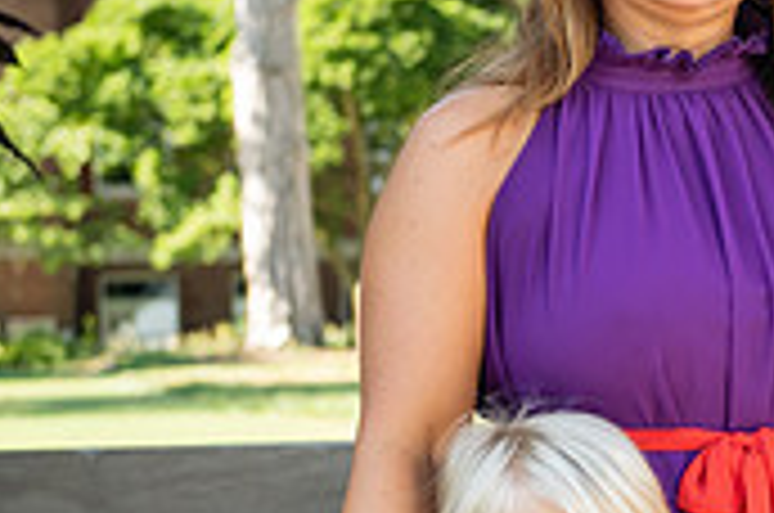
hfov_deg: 9.6
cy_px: 444
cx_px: 1094
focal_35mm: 209
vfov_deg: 6.5
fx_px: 4485
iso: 200
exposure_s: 1/200
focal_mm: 58
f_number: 5
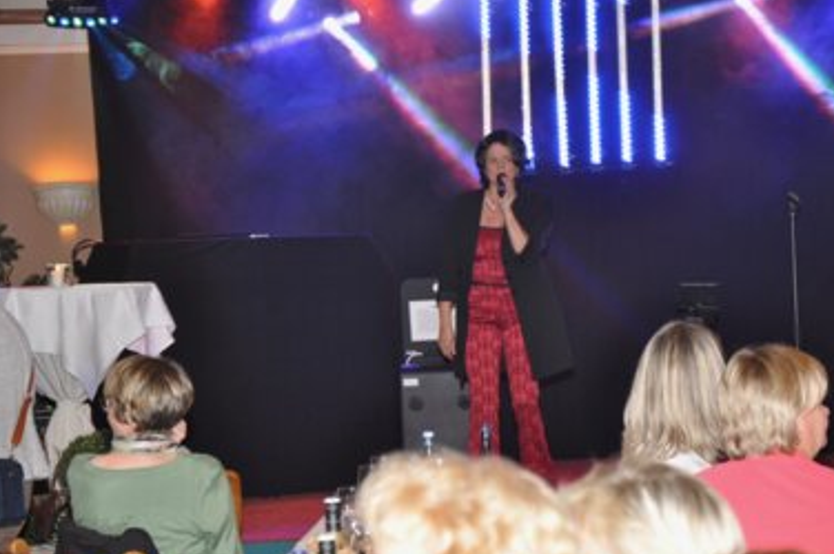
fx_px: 3137
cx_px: 426
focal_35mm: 136
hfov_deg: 15.1
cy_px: 277
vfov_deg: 10.1
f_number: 5.6
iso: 800
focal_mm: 85
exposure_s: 1/60
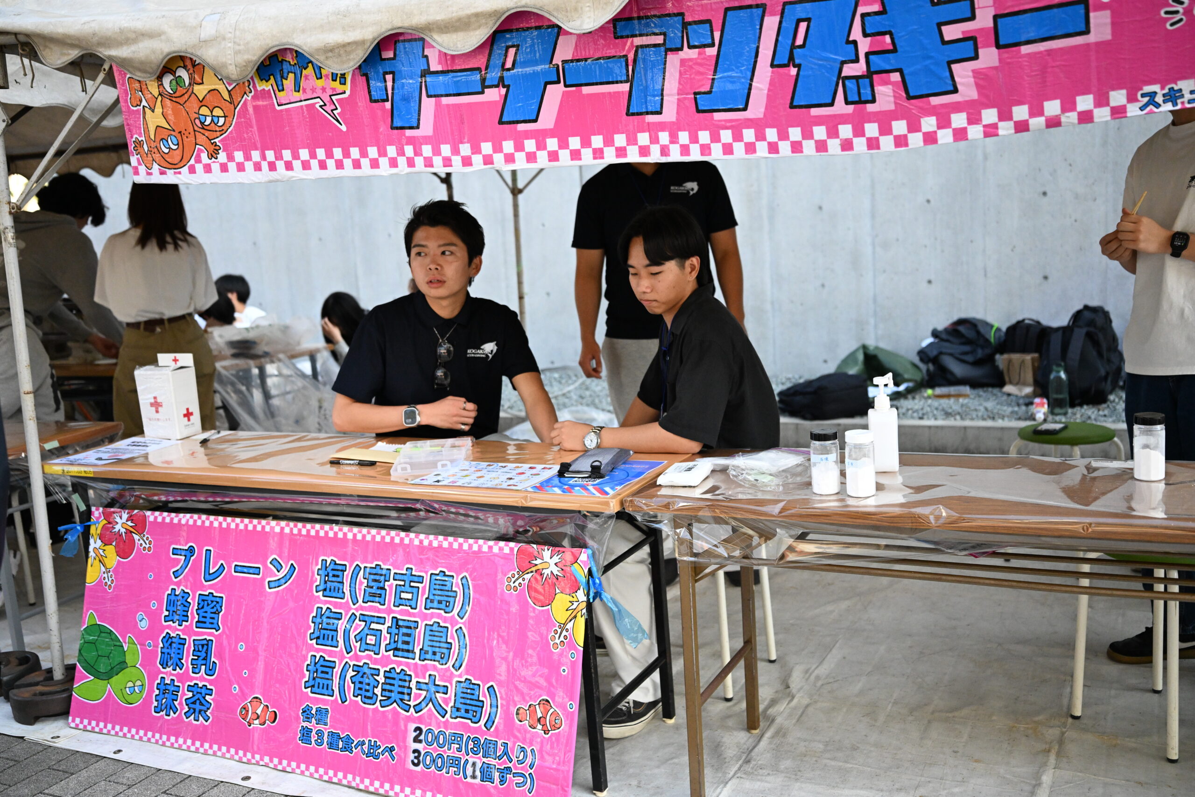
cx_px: 598
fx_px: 1145
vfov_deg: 38.4
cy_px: 398
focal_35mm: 34
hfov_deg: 55.1
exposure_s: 1/5000
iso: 3200
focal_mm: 34.5
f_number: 2.8
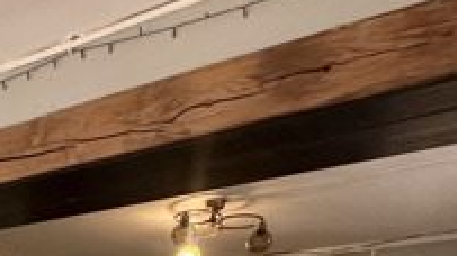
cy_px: 575
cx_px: -79
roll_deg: -0.3
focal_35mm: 60
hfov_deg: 30.2
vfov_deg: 14.7
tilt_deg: -12.4
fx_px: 727
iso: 250
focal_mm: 2.22
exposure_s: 1/99
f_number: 2.2
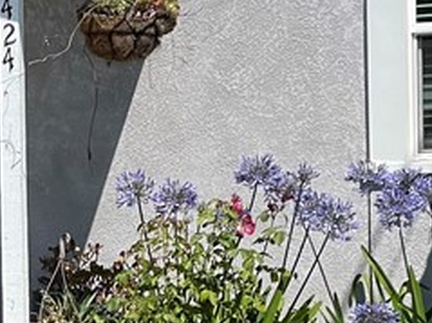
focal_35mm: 223
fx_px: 2782
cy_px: 310
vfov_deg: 6.6
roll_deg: +2.8
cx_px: -208
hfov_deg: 8.7
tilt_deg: -3.3
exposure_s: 1/1996
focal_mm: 6
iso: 25
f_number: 2
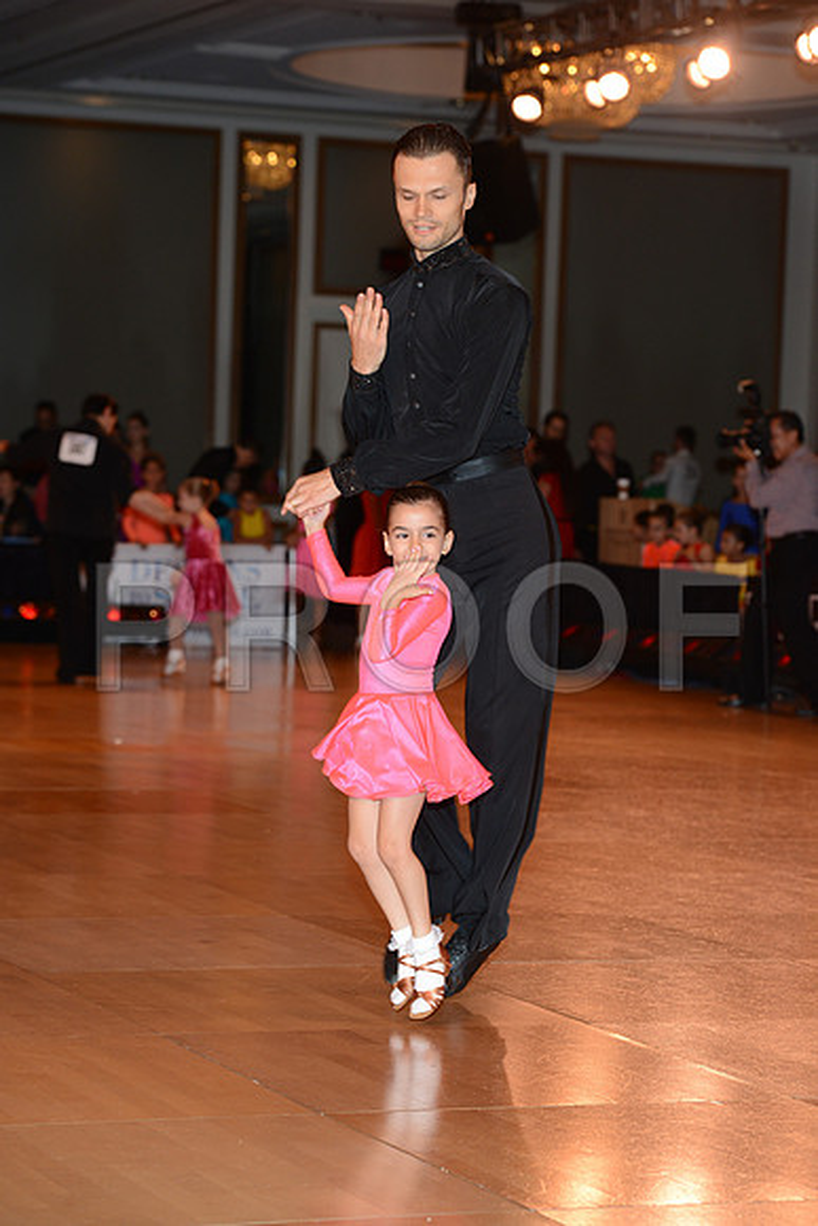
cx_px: 409
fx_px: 3951
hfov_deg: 11.8
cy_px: 613
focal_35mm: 116
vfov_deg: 17.6
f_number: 5.6
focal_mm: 116
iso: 1000
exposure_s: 1/250
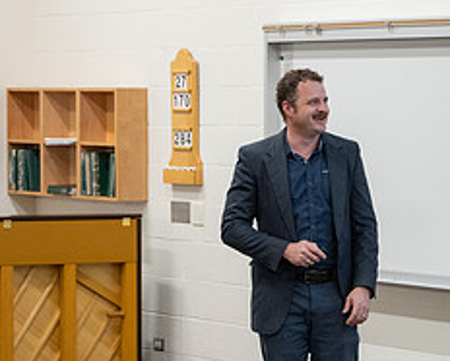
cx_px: 428
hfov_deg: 9.9
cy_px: 285
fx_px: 2586
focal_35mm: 194
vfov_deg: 8.0
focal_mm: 70
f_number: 2.8
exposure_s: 1/200
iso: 1250
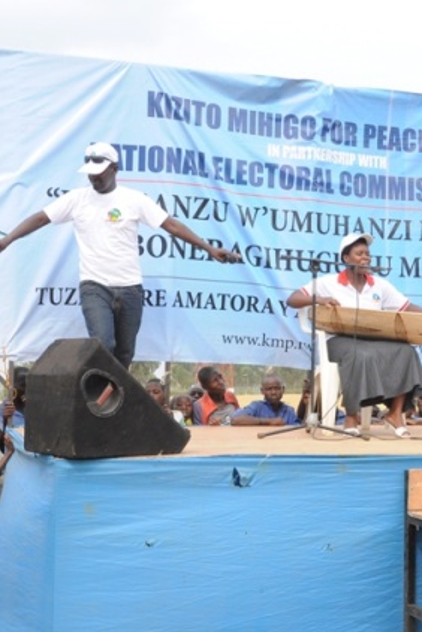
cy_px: 315
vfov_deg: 35.2
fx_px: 996
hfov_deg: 23.9
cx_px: 263
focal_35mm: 57
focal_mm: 25
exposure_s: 1/125
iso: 200
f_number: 9
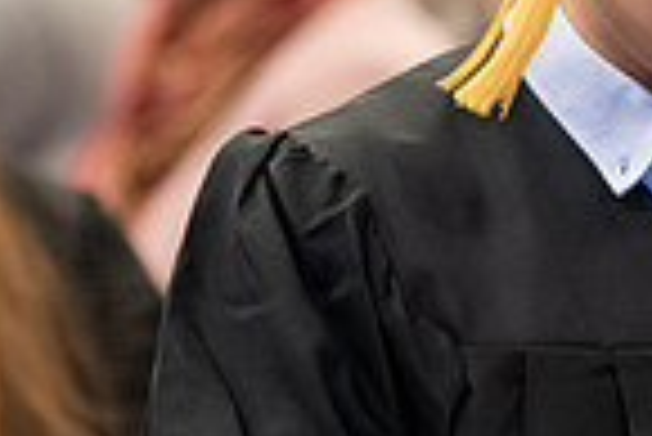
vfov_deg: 2.6
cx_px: 1061
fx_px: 9445
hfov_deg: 3.9
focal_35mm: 521
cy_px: 200
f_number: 3.2
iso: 2000
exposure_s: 1/200
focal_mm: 130
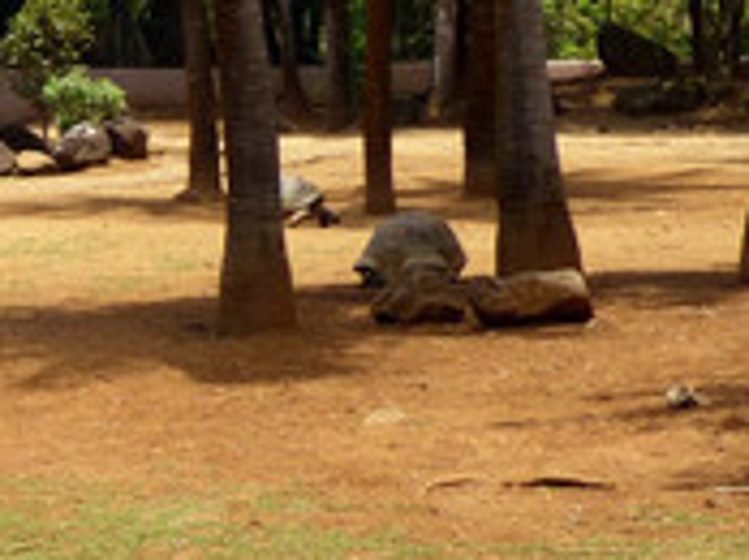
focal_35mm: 151
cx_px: -555
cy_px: -13
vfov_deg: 9.7
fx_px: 3263
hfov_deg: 12.1
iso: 200
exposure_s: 1/400
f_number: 4
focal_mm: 7.4
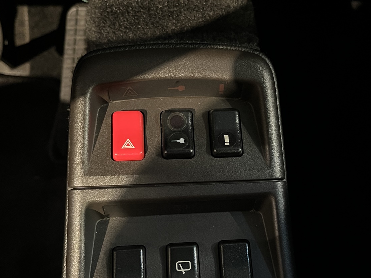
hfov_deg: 59.9
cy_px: 156
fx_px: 322
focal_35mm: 30
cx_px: 179
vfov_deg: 46.7
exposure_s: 1/25
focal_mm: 5.1
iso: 500
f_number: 1.6
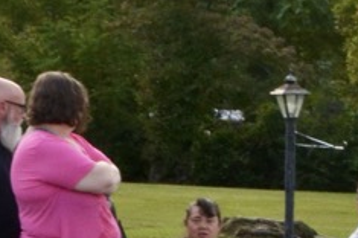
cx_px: 705
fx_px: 2210
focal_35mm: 223
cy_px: 241
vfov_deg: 6.1
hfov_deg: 8.8
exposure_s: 1/80
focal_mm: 29
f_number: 22
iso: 800
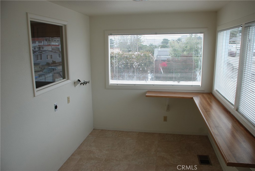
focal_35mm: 27
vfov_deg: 48.1
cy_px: 86
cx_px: 128
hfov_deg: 67.3
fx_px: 192
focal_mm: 18
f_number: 5.6
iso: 125
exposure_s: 1/125
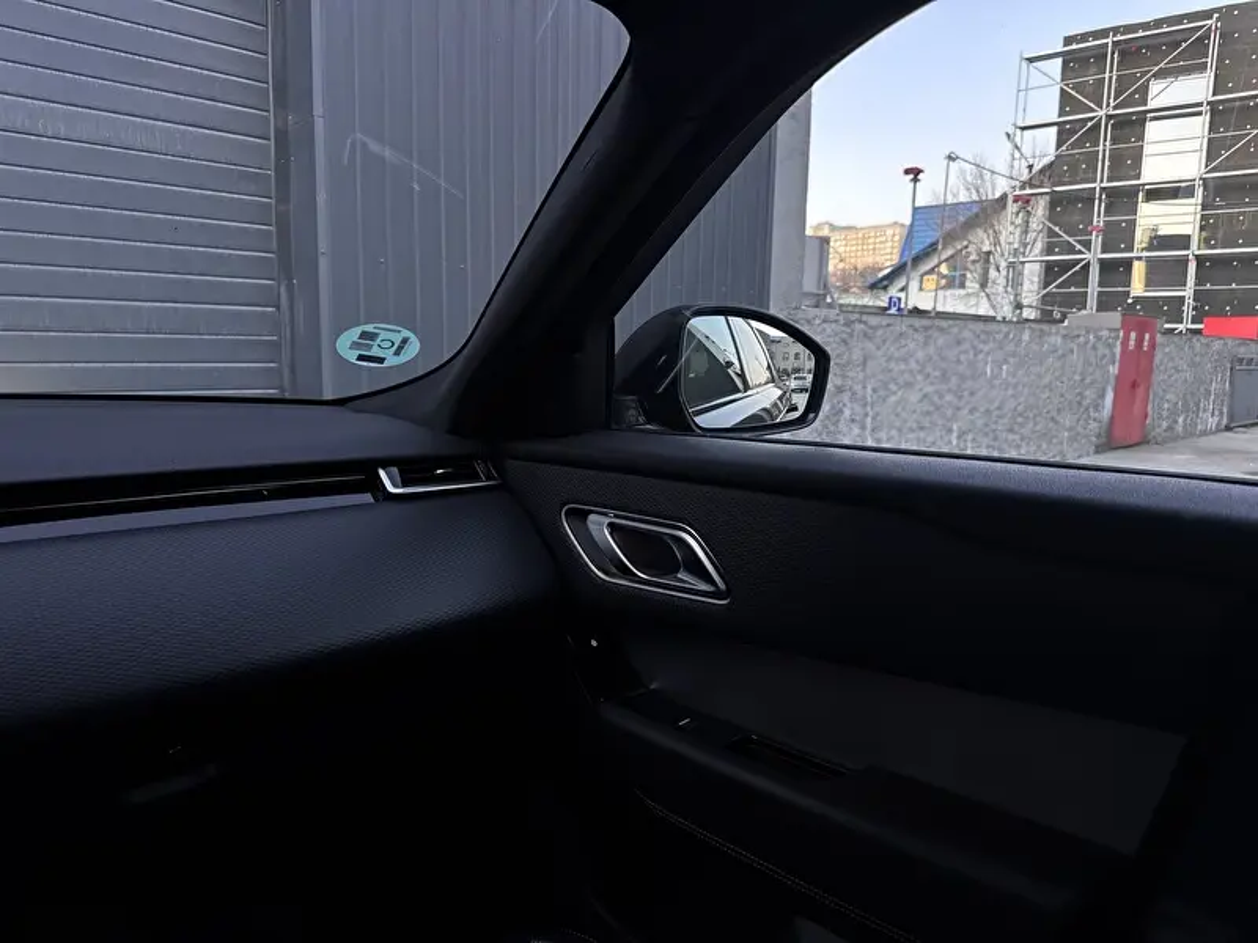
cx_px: 629
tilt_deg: -8.1
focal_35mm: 24
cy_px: 472
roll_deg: -0.6
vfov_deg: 56.8
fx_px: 872
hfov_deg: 71.6
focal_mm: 6.76
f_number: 1.78
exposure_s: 1/50
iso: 320
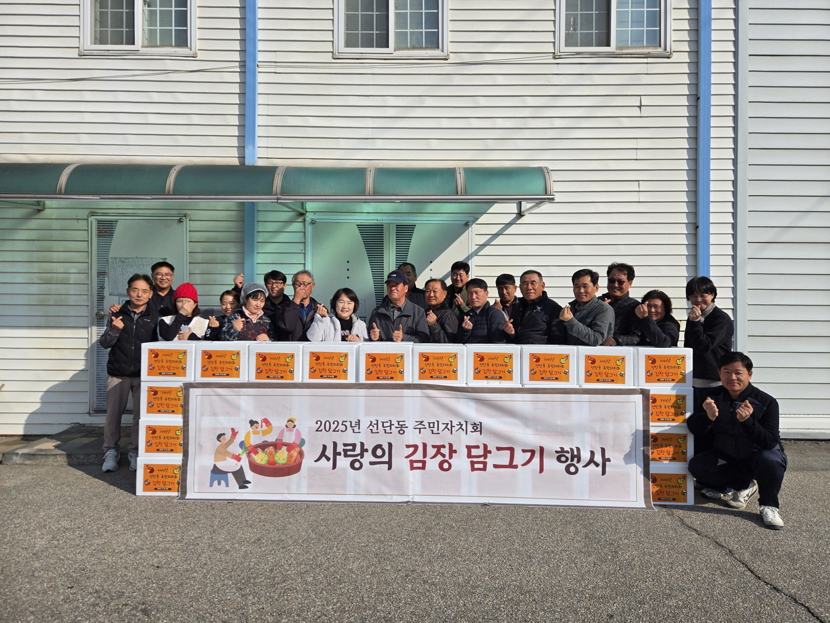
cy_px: 312
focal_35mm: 23
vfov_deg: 58.9
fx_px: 551
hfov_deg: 73.9
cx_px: 415
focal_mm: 5.4
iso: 25
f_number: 1.8
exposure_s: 1/3273
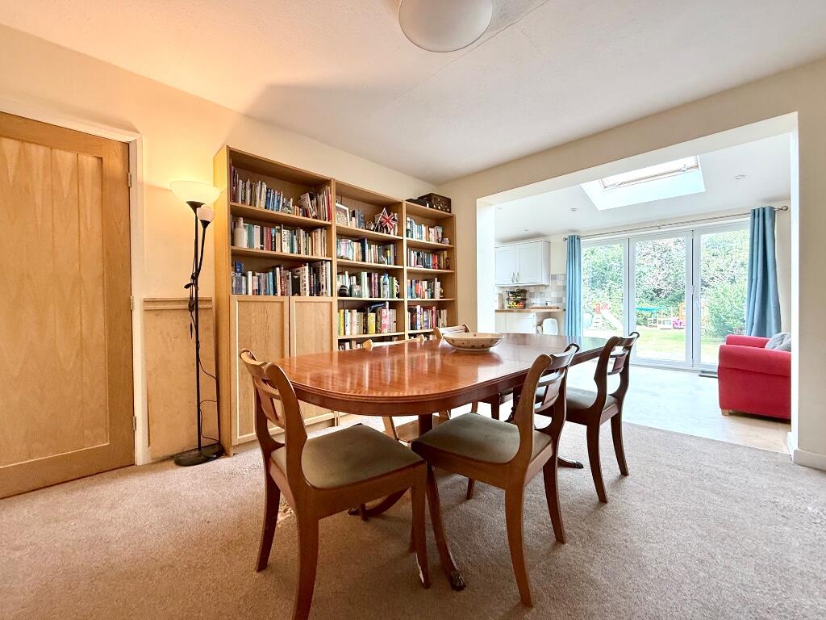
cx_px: 413
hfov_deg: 102.1
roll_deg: +1.8
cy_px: 310
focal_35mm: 14
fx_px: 334
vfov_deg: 85.7
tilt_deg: -0.1
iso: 250
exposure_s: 1/99
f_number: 2.2
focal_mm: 2.22
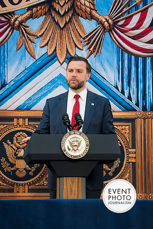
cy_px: 114
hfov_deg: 6.1
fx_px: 1434
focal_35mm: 225
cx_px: 76
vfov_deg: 9.1
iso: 400
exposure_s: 1/320
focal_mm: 150
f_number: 2.8
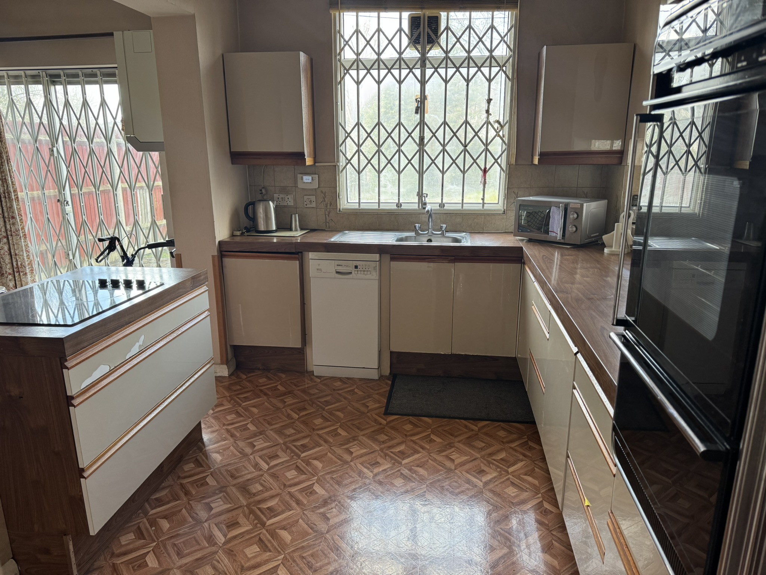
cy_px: 288
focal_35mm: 24
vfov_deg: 56.8
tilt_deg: -14.3
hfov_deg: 71.6
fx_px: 531
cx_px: 383
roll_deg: +0.3
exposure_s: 1/121
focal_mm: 6.76
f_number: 1.78
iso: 200
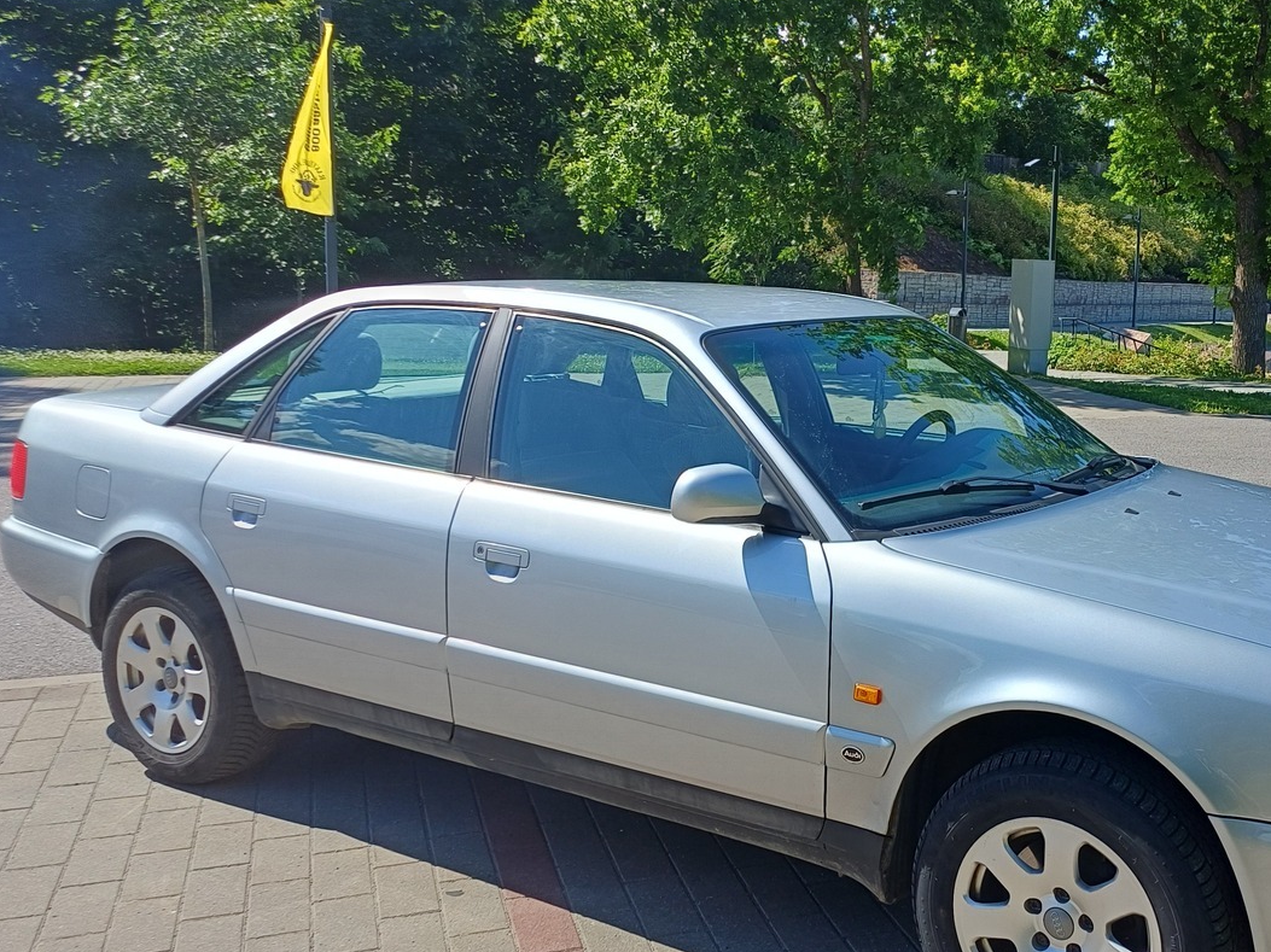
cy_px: 424
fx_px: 1395
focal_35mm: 38
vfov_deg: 37.7
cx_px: 862
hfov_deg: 48.1
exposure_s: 1/898
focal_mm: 4.65
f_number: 1.8
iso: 50
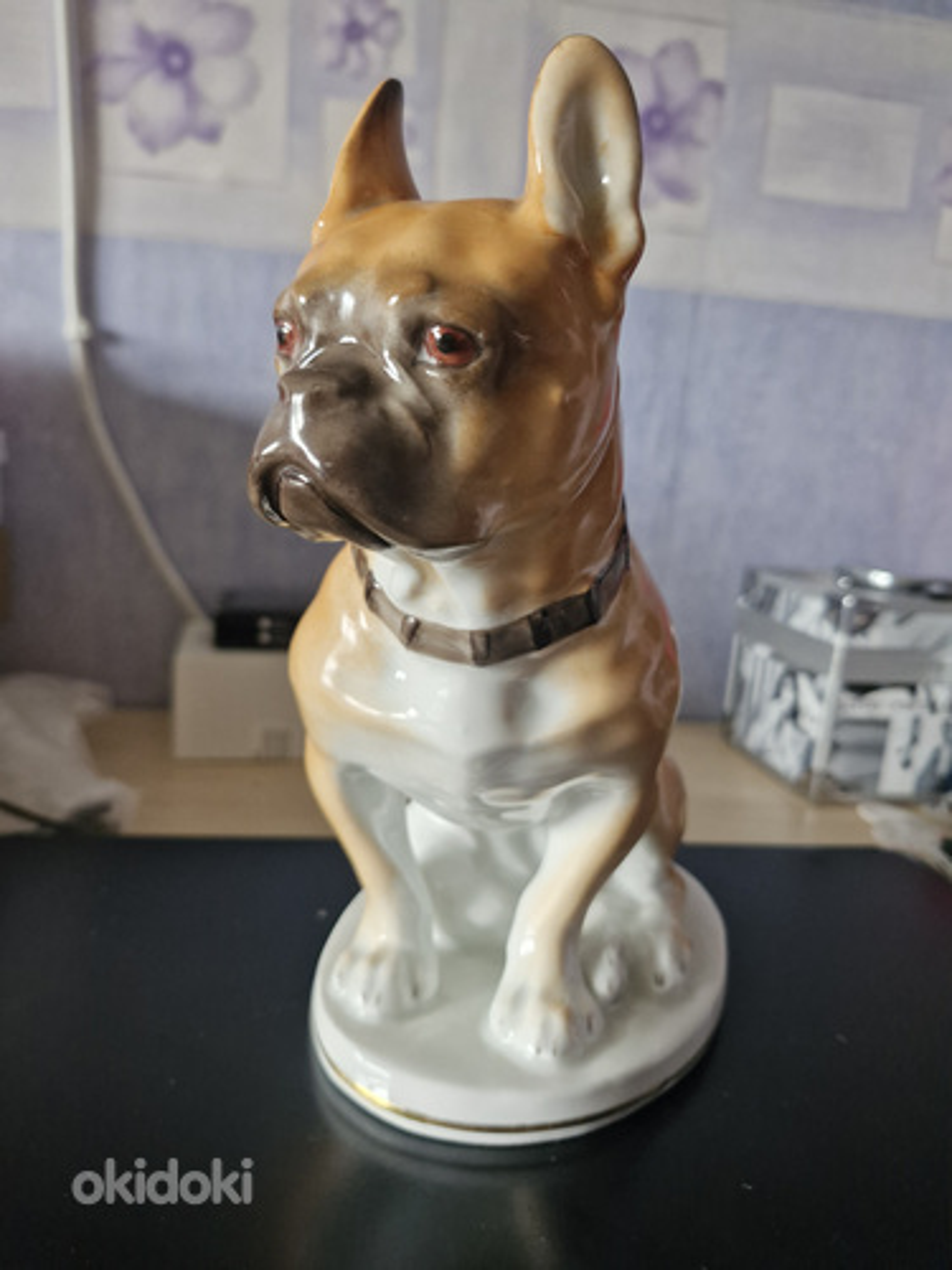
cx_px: 476
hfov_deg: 58.9
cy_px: 635
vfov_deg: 73.9
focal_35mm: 23
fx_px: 843
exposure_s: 1/100
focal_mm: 5.54
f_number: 1.8
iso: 500
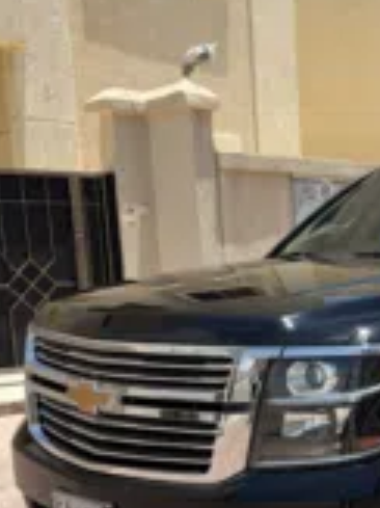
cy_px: 427
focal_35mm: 64
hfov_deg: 21.4
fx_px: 938
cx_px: 442
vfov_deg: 29.4
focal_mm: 5.96
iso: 64
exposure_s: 1/4329
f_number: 1.6
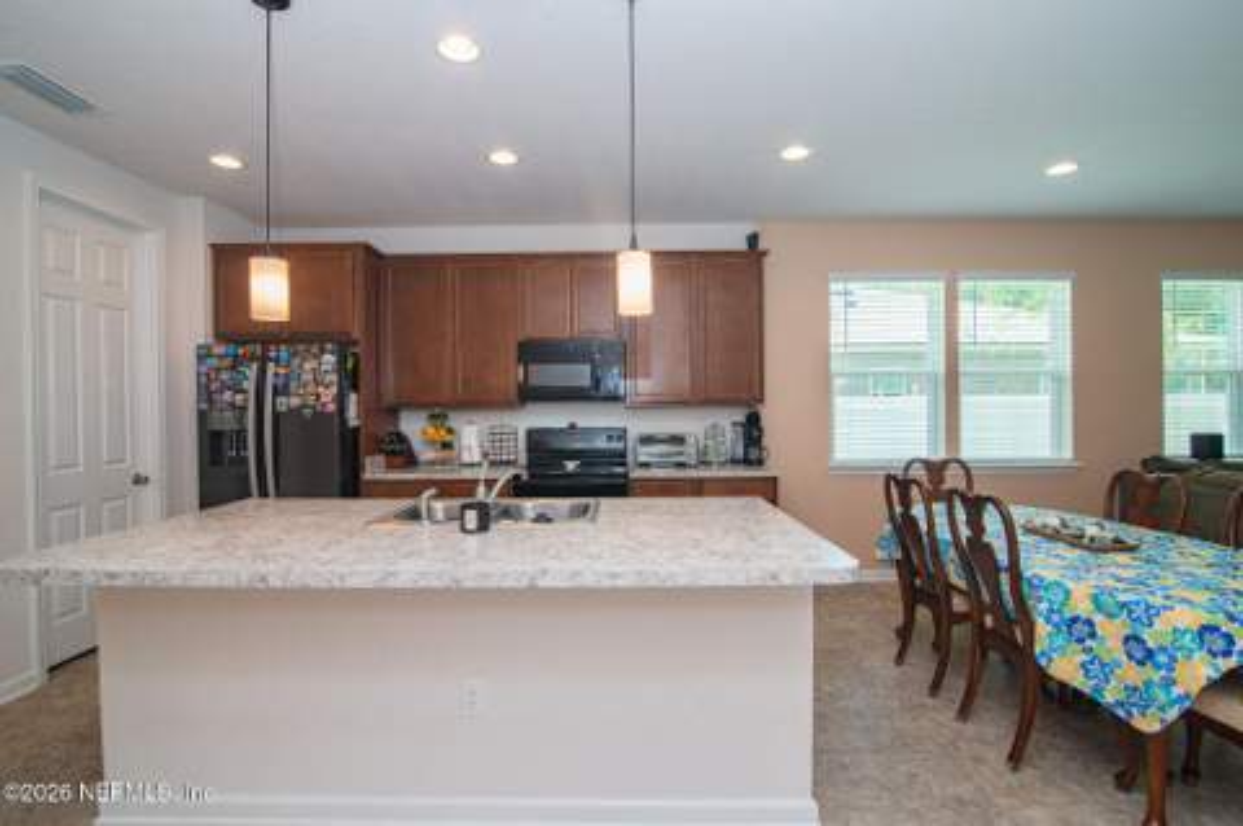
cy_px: 413
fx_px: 552
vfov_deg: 73.6
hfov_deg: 96.8
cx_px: 622
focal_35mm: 16
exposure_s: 1/40
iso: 250
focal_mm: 16
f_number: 8
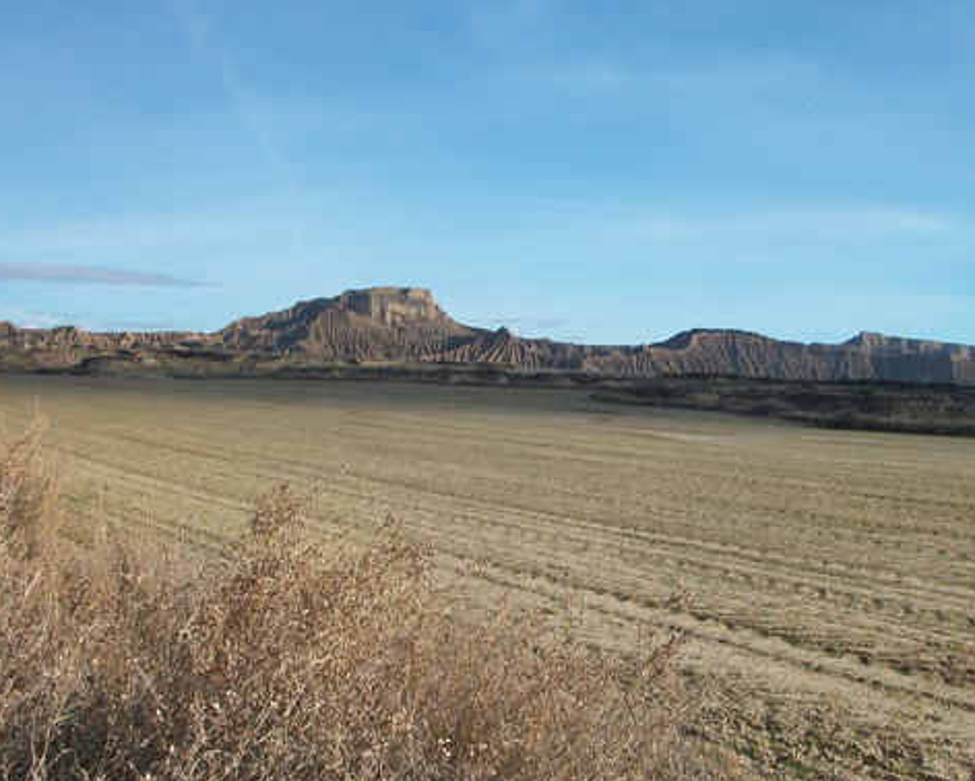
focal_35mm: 41
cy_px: 411
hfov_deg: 44.7
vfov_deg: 36.5
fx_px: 1184
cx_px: 554
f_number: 8.8
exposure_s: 1/172
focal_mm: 5.7
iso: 80
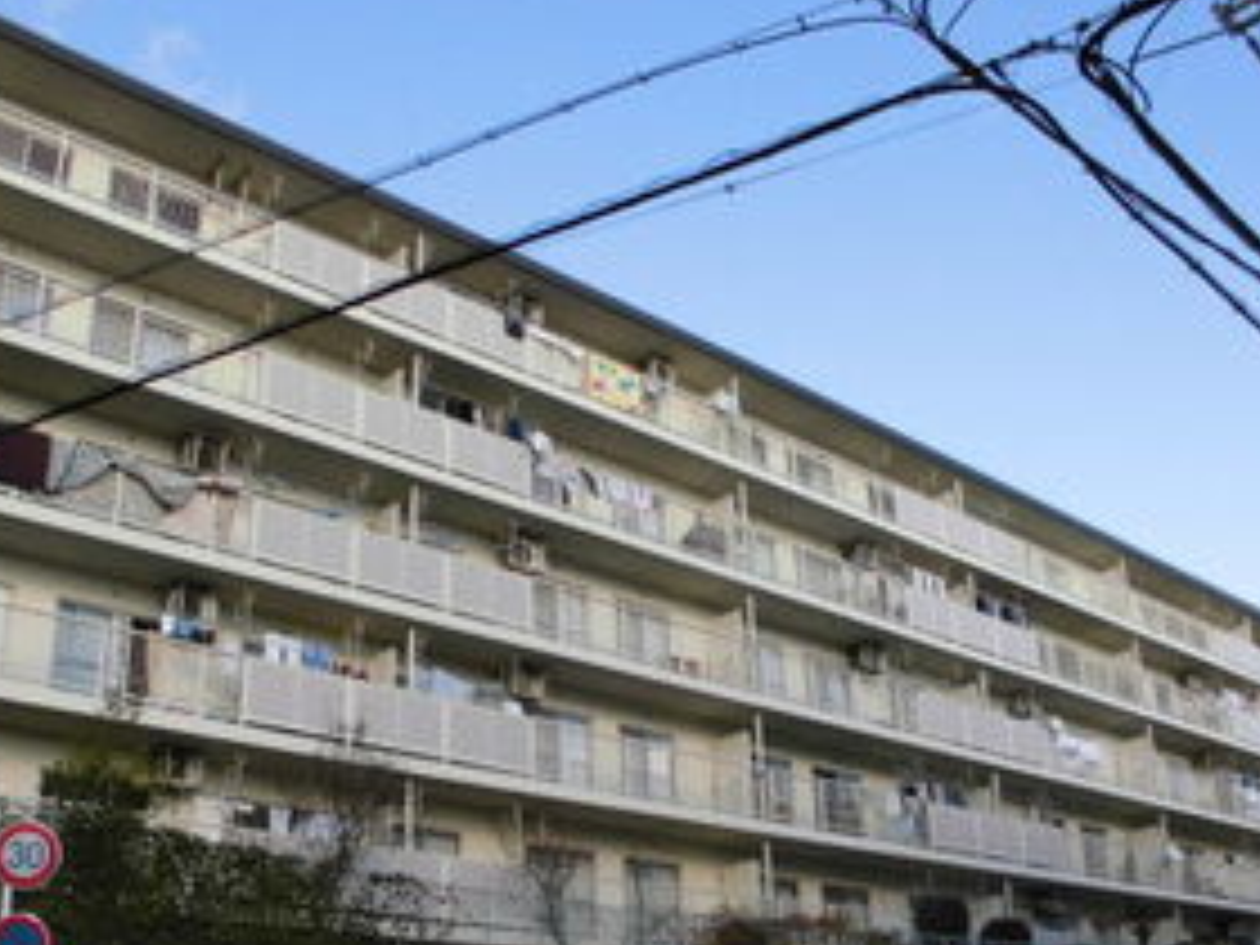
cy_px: 641
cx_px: 590
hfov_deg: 47.8
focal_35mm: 39
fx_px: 1420
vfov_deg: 36.4
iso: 100
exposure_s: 1/250
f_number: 3.5
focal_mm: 4.6
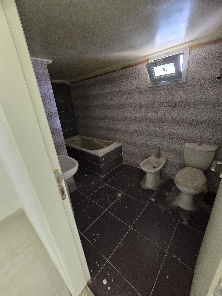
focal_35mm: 13
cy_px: 148
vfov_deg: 106.2
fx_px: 111
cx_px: 111
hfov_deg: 89.9
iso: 1250
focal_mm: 2.2
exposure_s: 1/50
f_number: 2.2
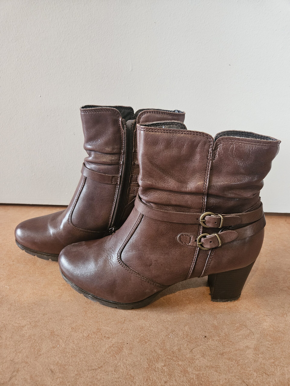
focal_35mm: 23
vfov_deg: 73.9
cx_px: 145
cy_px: 193
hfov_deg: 58.9
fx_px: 257
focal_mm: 5.4
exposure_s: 1/50
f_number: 1.8
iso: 800
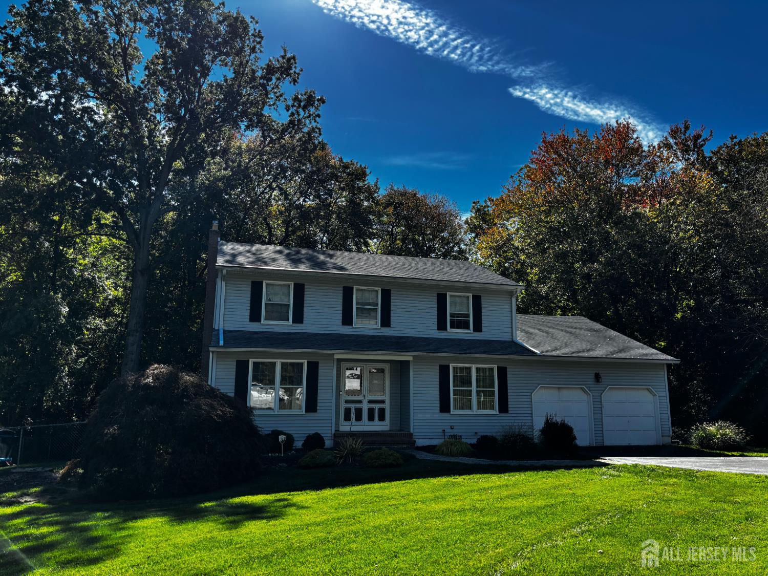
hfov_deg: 67.3
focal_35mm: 26
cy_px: 288
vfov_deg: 53.1
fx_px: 577
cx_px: 384
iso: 50
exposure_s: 1/1721
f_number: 1.6
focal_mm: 5.96
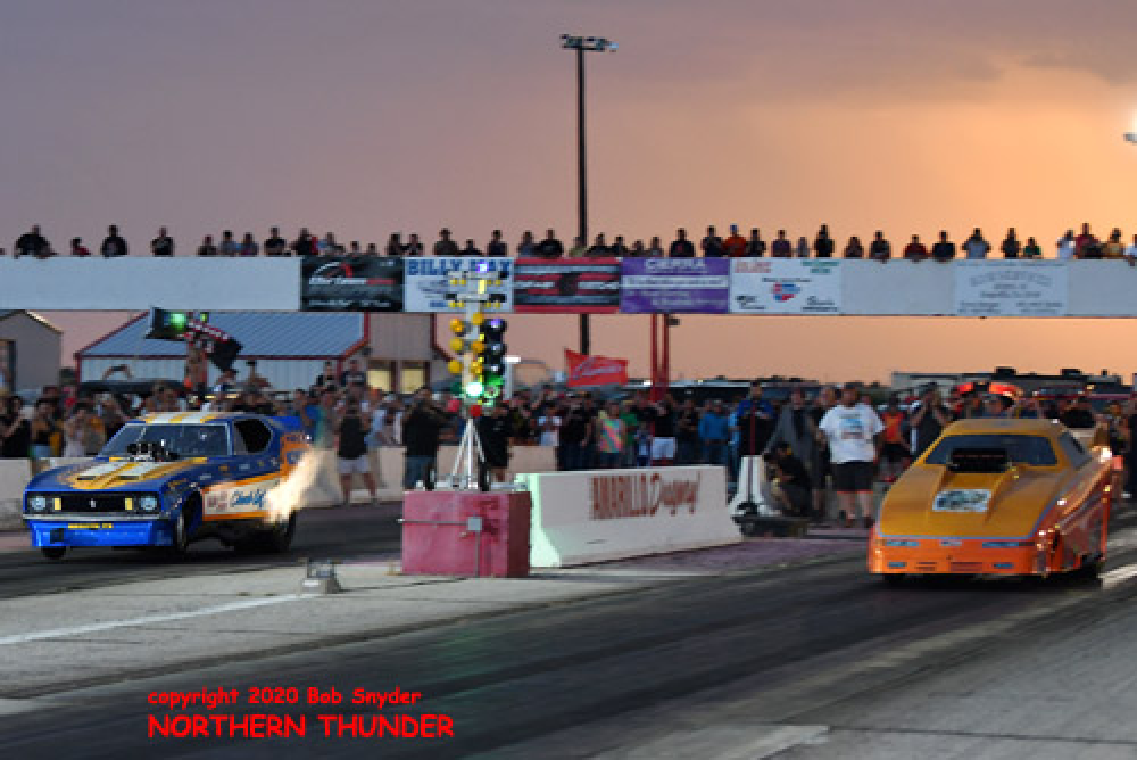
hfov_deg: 19.4
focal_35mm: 105
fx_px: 3318
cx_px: 568
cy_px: 380
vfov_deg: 13.1
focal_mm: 70
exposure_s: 1/250
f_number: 2.8
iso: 640
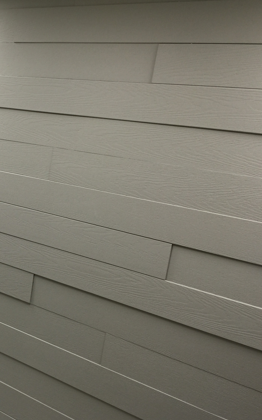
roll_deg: -6.9
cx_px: -22
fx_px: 514
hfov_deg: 26.5
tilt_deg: -12.8
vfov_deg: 44.3
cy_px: 225
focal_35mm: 45
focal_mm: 4.15
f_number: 2.2
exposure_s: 1/30
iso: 32
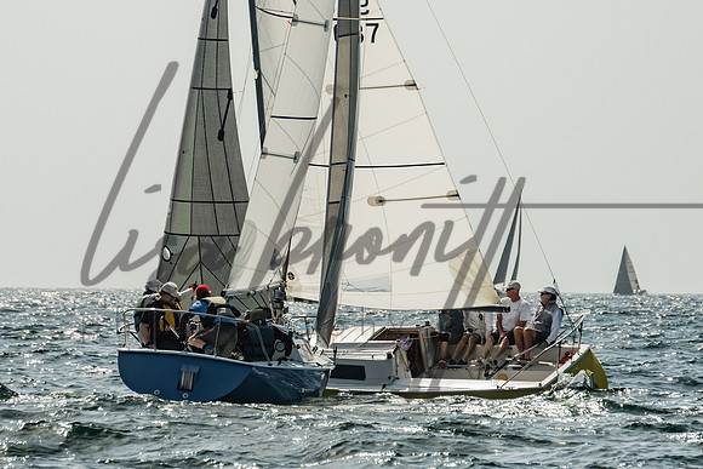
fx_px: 6129
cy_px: 202
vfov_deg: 4.4
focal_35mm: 314
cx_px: 331
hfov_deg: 6.6
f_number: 6.3
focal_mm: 155
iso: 320
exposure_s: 1/1250
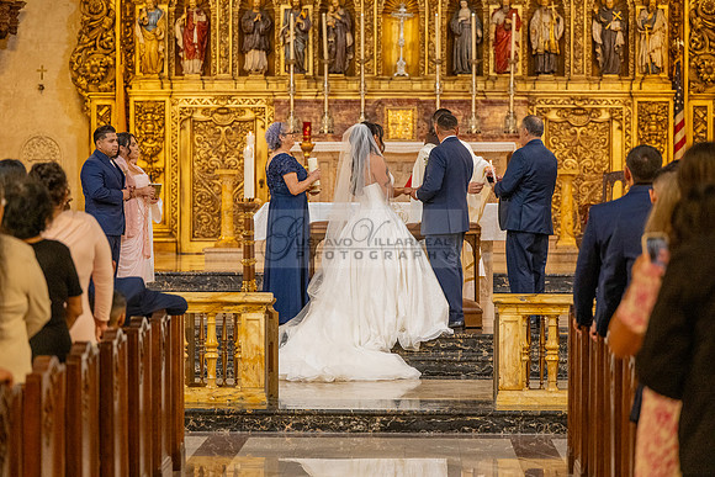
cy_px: 238
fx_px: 2026
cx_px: 358
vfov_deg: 13.4
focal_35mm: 102
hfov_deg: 20.0
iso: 2000
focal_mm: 102
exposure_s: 1/200
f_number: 2.8
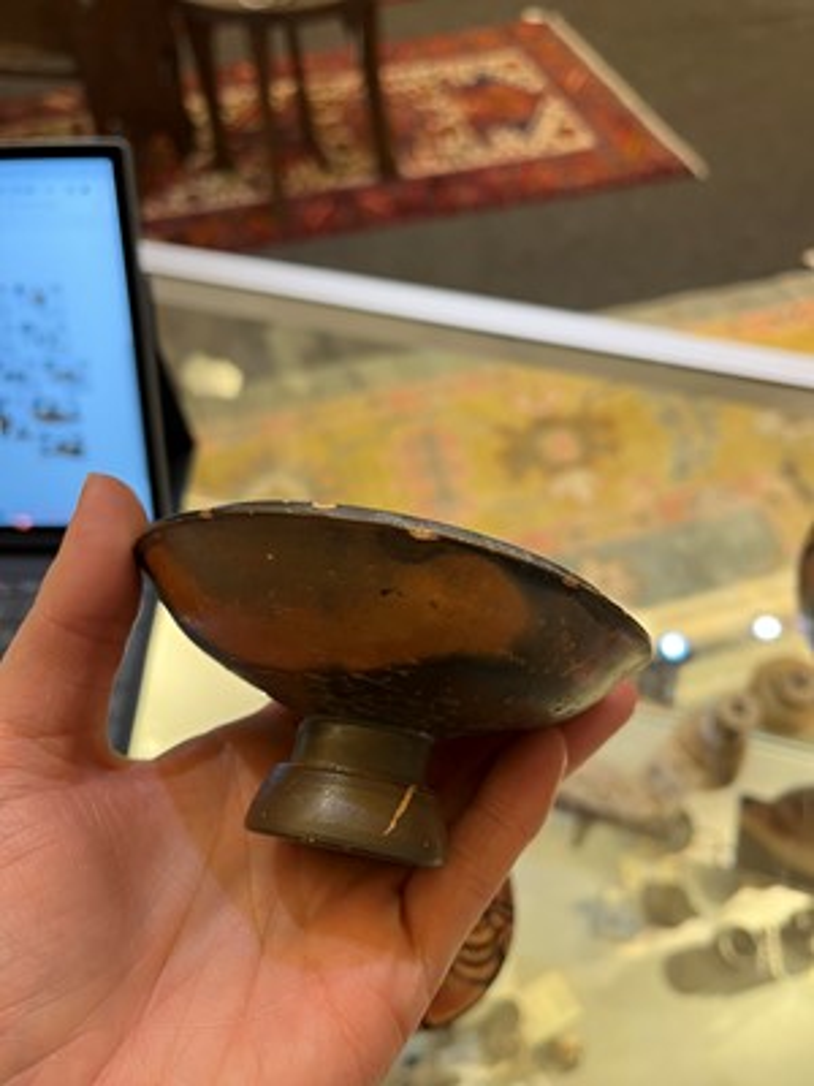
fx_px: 815
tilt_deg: -53.8
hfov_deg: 53.1
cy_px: 543
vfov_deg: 67.3
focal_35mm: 26
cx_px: 407
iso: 80
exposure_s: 1/50
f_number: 1.6
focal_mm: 5.1
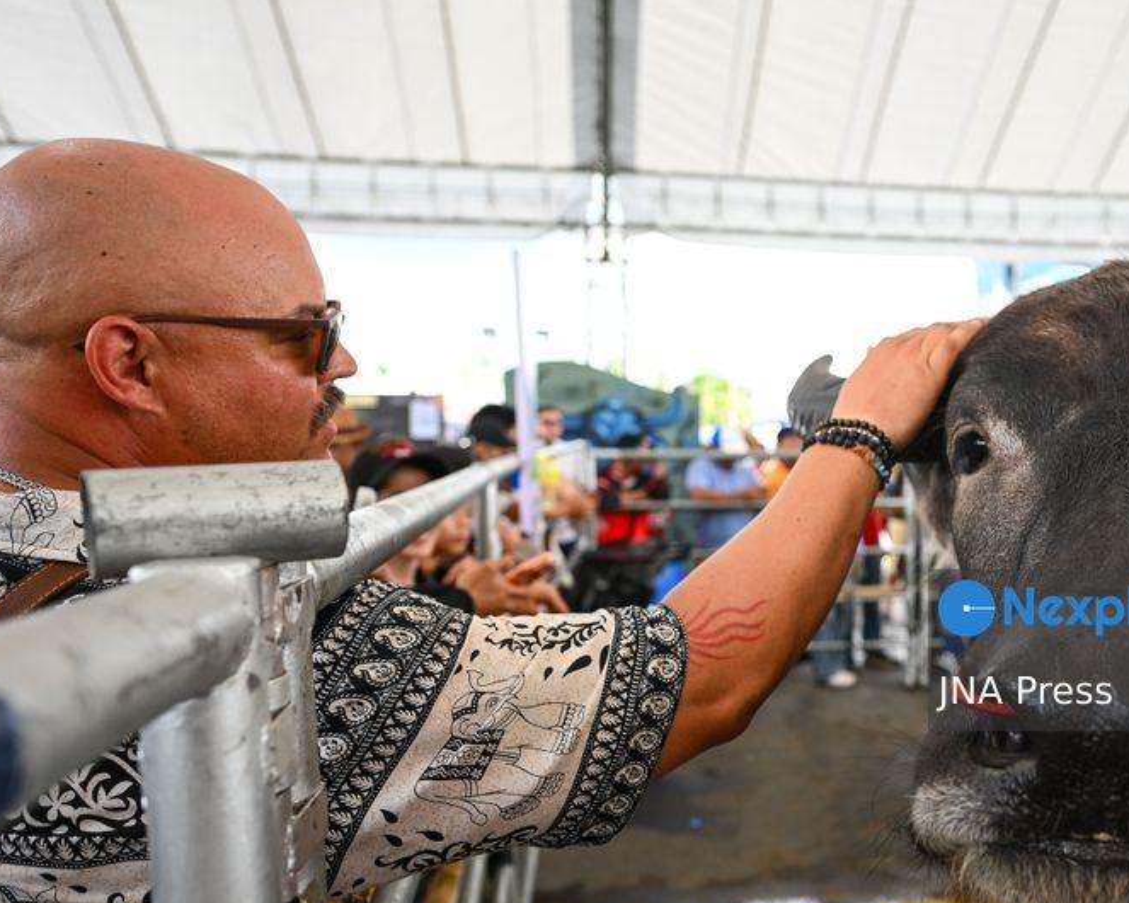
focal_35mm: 29
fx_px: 969
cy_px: 549
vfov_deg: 49.6
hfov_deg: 58.8
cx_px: 771
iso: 250
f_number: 2.8
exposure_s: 1/500
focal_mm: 20
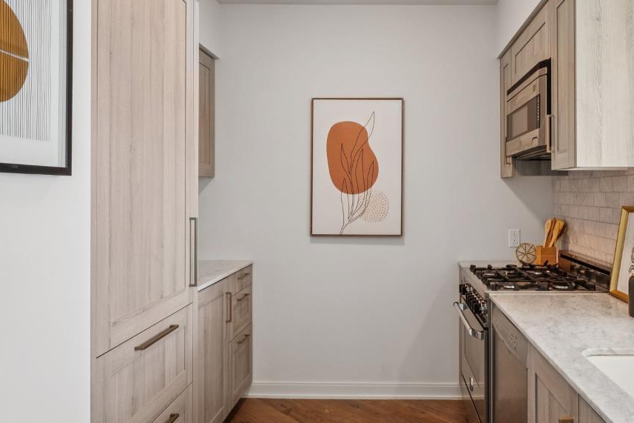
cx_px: 386
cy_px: 190
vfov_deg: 46.3
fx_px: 493
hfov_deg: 64.8
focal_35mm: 28
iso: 640
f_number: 8
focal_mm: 16
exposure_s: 1/15
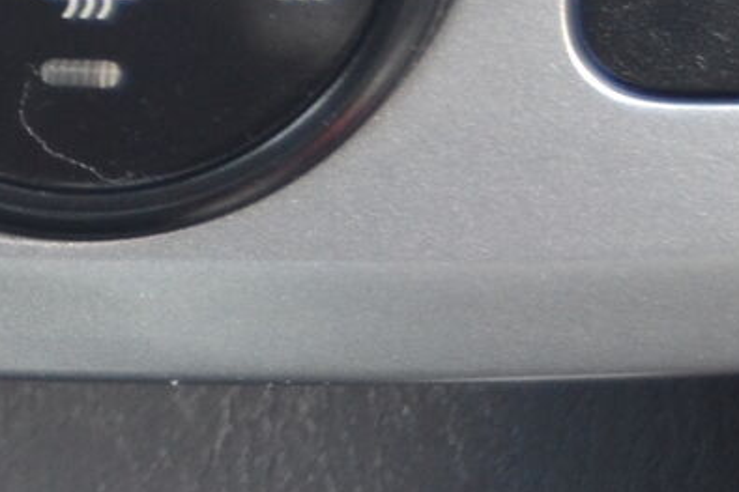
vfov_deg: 5.3
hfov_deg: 7.6
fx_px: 5241
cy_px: -204
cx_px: -1003
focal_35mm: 255
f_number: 4.5
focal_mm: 35
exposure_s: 1/60
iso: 450
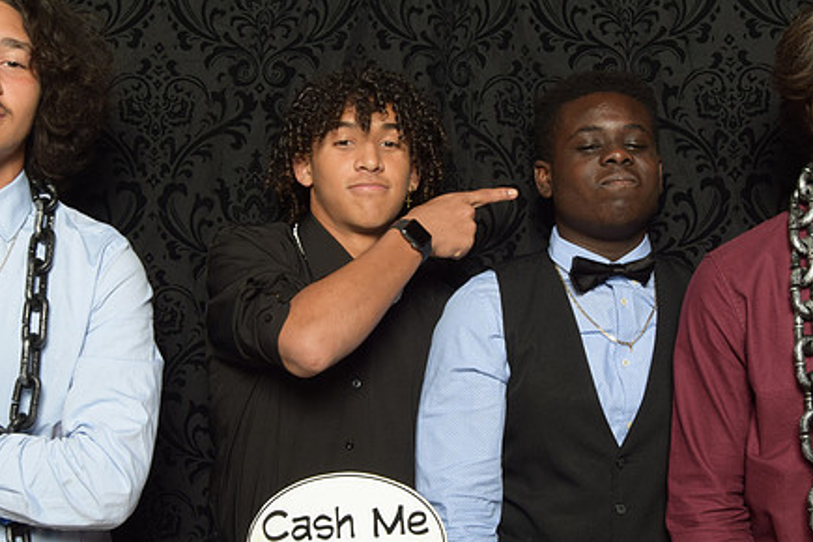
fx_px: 1174
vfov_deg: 26.0
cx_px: 434
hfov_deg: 38.2
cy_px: 268
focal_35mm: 52
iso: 500
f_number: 20
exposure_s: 1/60
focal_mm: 26
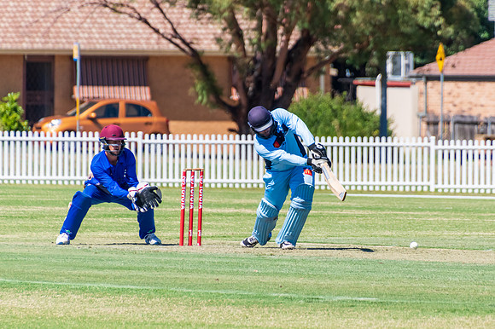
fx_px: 10352
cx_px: 283
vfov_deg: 1.8
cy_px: 152
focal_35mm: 753
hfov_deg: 2.7
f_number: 6.3
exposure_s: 1/2500
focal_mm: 400
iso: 400
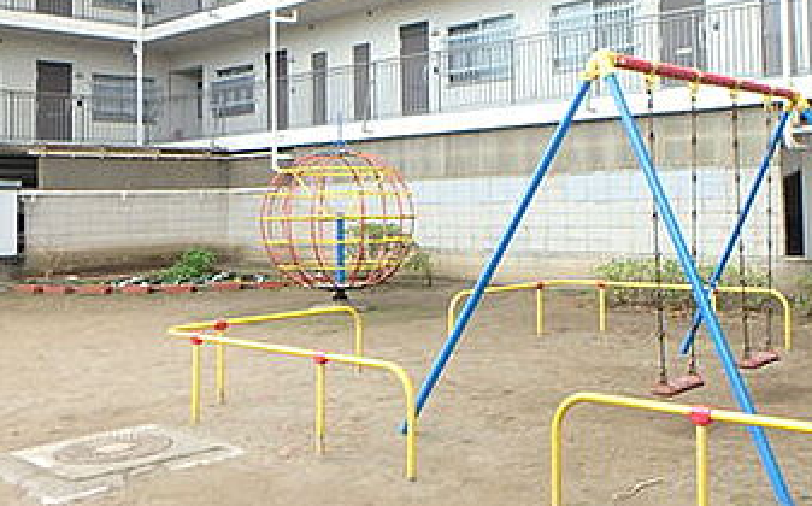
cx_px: 552
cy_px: 177
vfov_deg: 31.0
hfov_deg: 47.3
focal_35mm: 41
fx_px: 907
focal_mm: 3.7
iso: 125
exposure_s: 1/100
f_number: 3.5
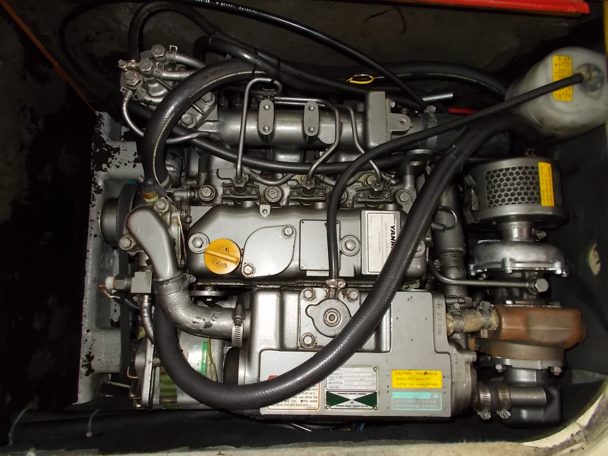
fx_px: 457
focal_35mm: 26
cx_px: 304
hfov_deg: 67.3
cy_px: 228
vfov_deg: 53.1
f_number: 3.2
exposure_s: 1/25
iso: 200
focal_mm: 4.6
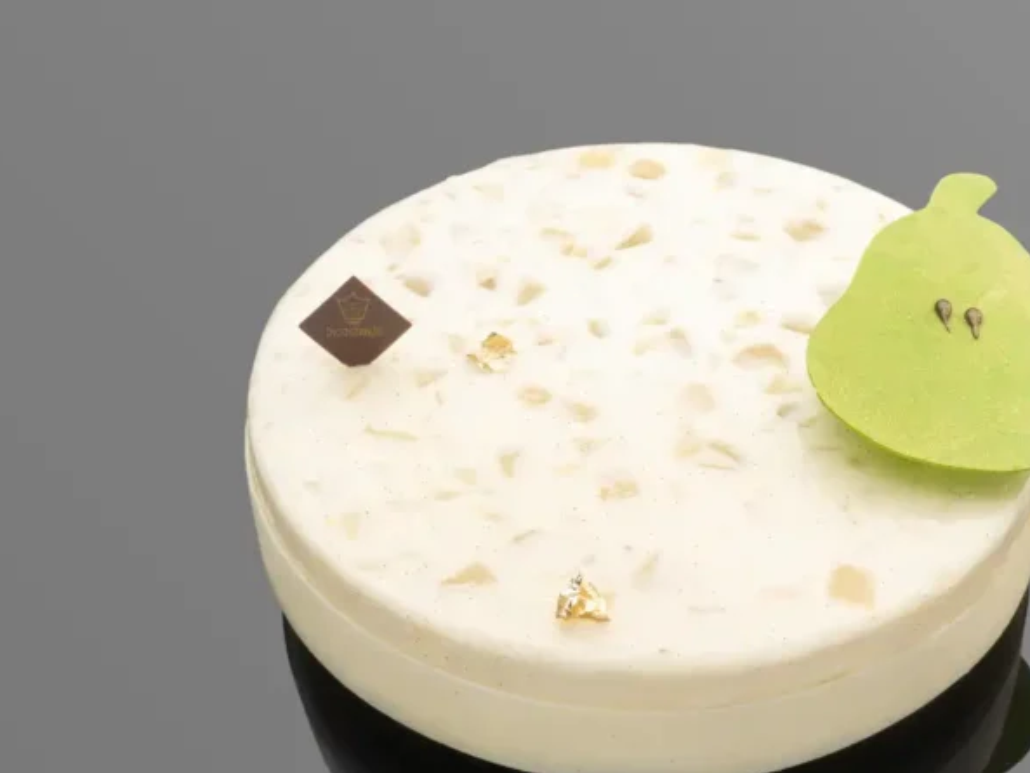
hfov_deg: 33.0
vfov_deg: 25.2
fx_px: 1726
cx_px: 657
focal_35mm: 58
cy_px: 492
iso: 160
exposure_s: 1
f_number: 16
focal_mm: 55
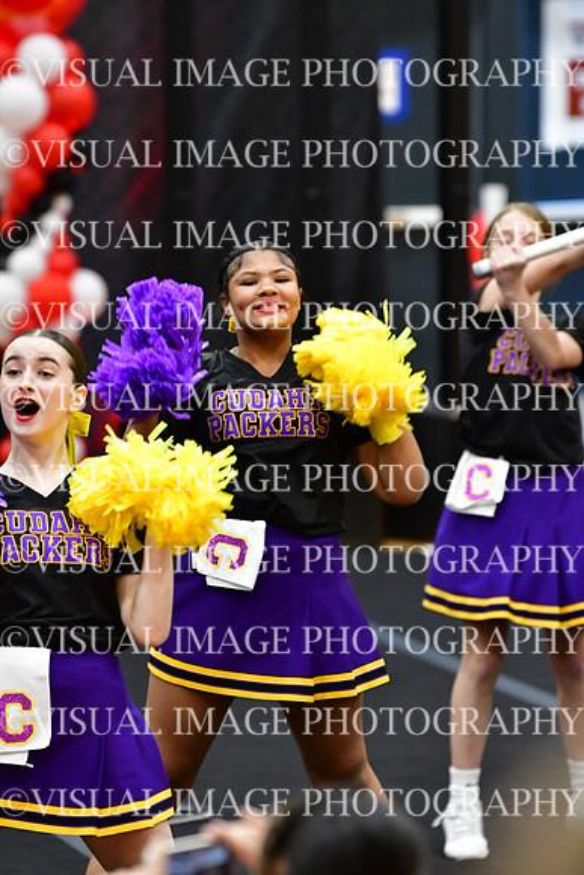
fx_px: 7295
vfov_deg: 6.9
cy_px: 438
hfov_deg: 4.6
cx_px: 292
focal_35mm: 300
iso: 5000
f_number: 3.5
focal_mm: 200
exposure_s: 1/500
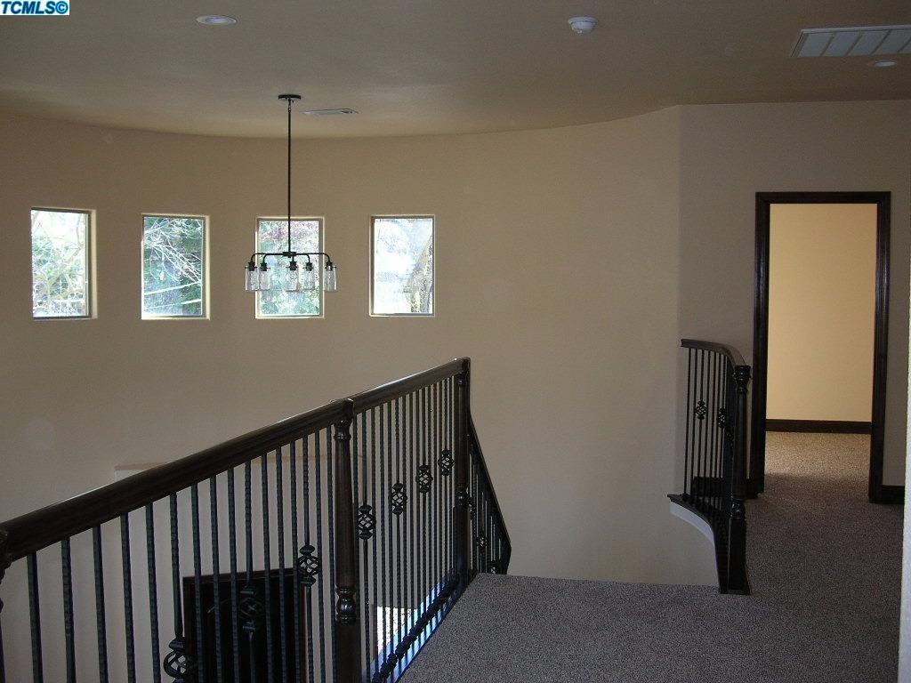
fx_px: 974
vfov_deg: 38.7
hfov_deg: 50.1
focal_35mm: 37
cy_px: 342
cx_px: 456
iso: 50
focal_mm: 6.2
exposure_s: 1/30
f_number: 2.7
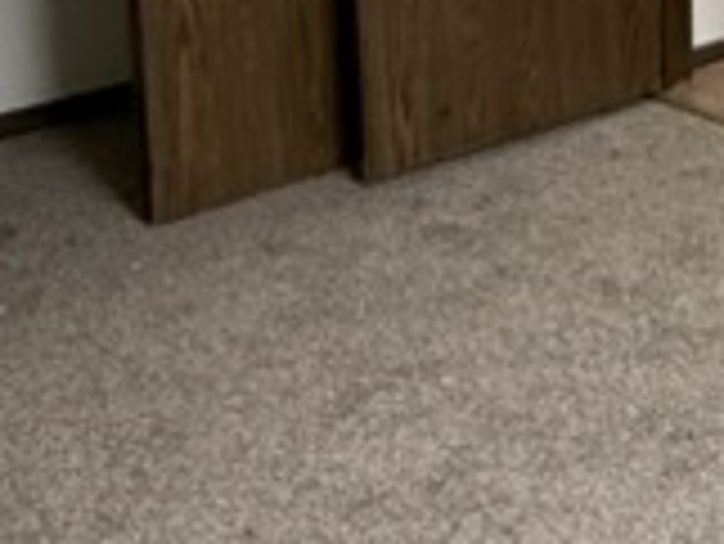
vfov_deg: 15.9
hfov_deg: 20.2
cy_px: -139
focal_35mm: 89
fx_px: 1863
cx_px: 940
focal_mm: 2.22
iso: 250
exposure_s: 1/120
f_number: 2.2
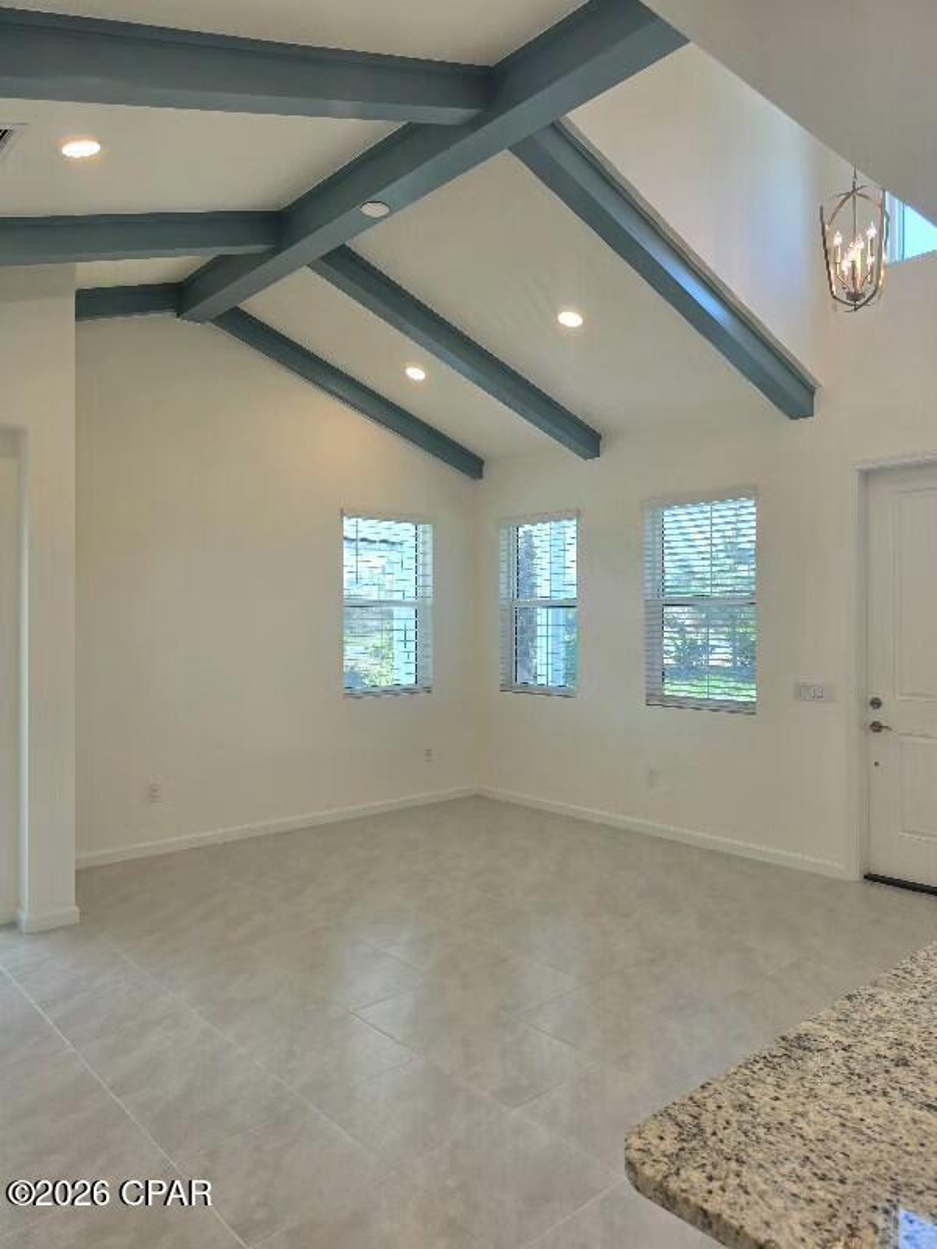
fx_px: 830
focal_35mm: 23
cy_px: 624
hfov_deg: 58.9
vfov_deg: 73.9
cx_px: 468
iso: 25
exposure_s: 1/120
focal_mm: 6.5
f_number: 1.4
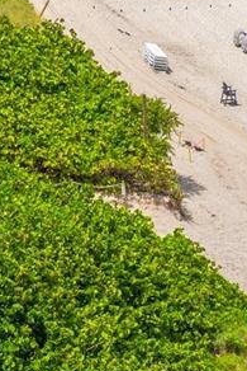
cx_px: -86
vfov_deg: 8.4
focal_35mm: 234
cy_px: -304
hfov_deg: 5.8
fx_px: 2405
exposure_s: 1/1250
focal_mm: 57
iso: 250
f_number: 8
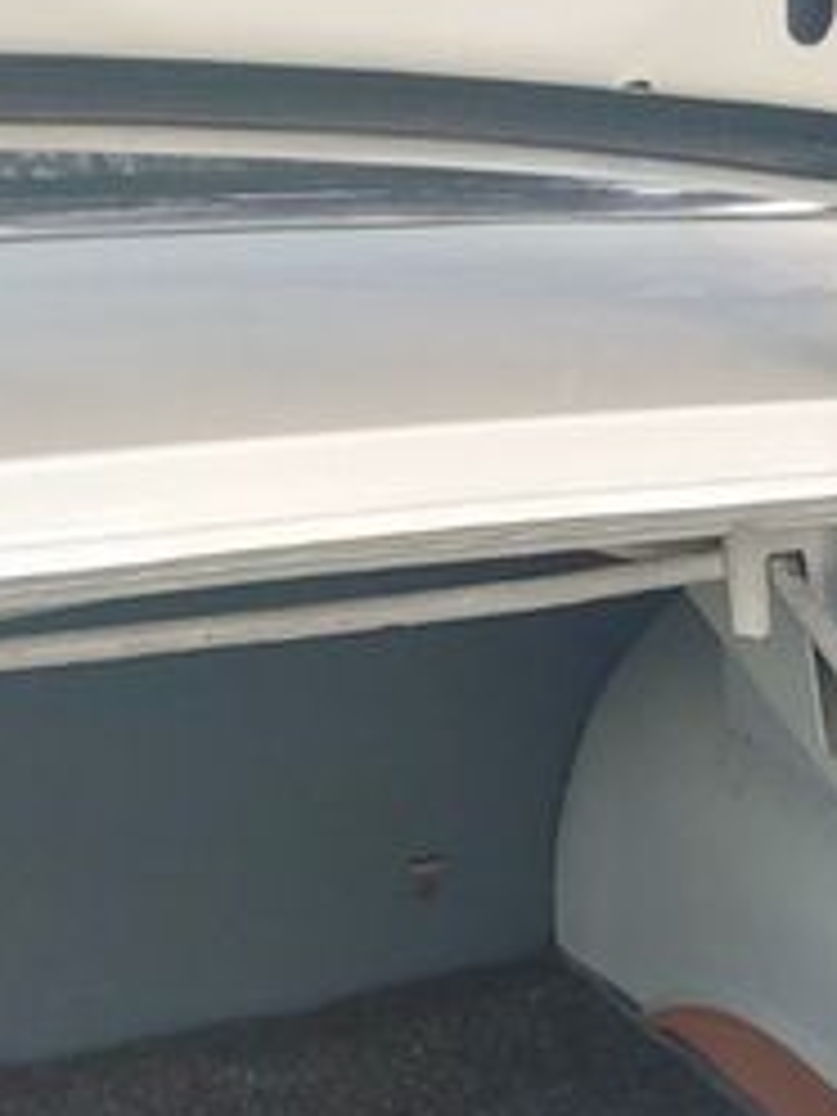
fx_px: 2773
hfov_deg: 15.3
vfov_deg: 19.6
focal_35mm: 86
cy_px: 1712
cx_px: 1400
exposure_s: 1/495
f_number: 1.5
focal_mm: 4.23
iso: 50
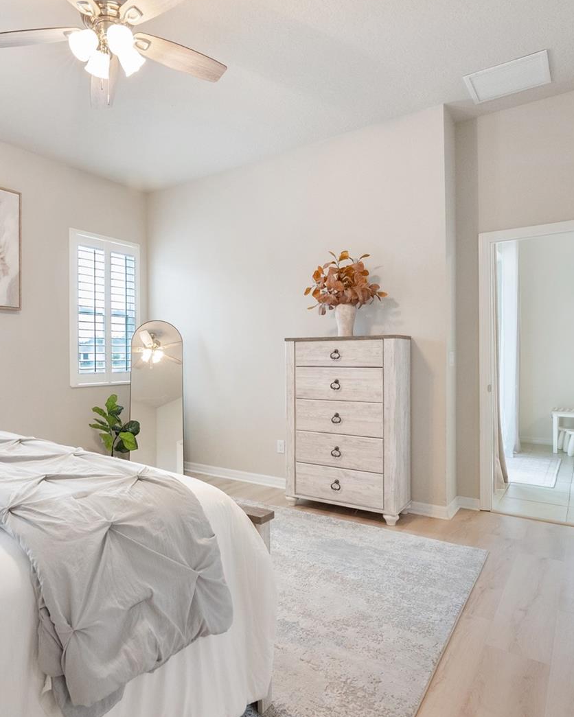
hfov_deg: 59.7
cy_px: 356
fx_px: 488
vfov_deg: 72.6
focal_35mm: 23
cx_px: 198
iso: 4000
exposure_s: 1/30
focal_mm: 16
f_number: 9
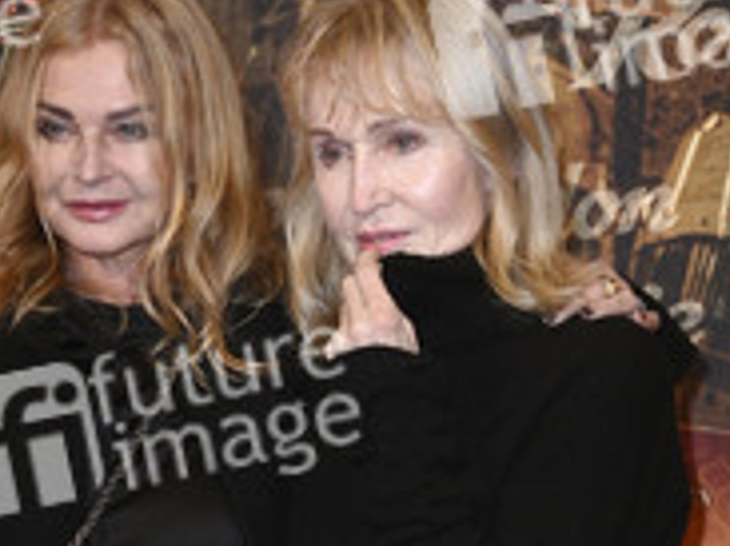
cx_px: 271
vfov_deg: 7.2
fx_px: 4341
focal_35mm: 206
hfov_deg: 9.6
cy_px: 622
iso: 1250
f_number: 5.6
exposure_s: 1/250
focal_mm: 98
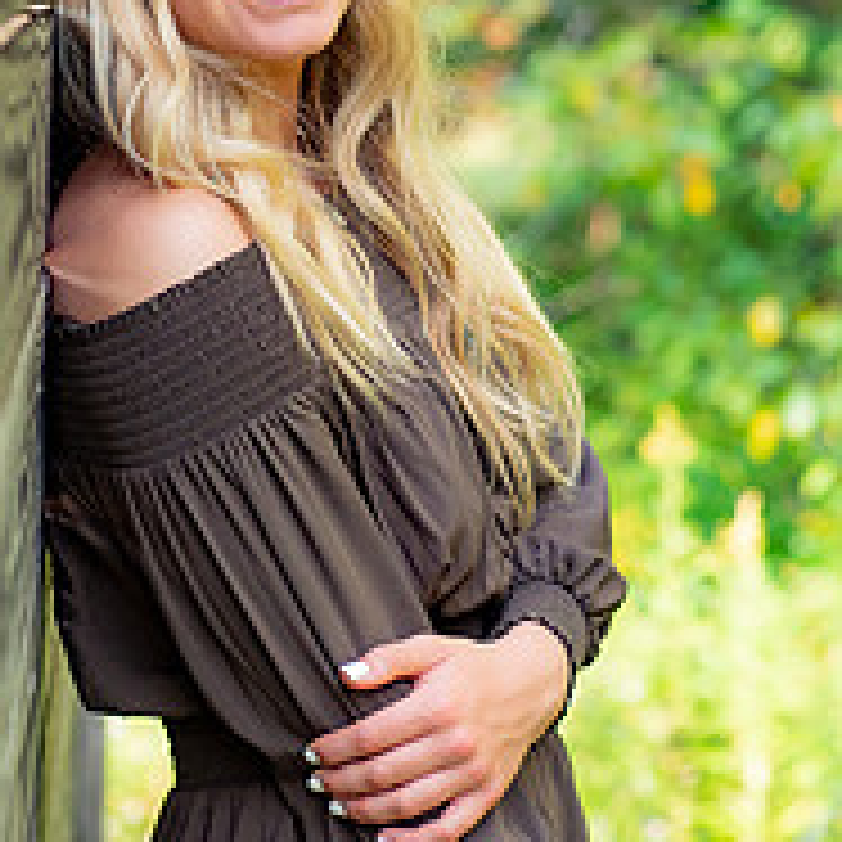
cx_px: 326
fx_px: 5036
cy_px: 378
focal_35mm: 183
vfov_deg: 9.6
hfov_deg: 9.6
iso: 400
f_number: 2
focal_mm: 43
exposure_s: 1/1000
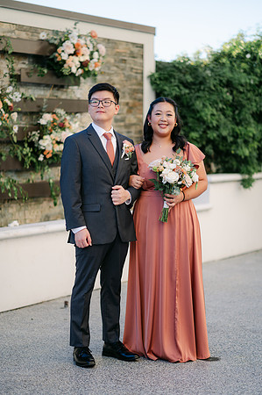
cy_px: 198
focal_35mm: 85
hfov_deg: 16.0
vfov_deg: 23.9
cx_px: 131
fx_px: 930
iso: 100
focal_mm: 85
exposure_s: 1/1250
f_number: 1.8
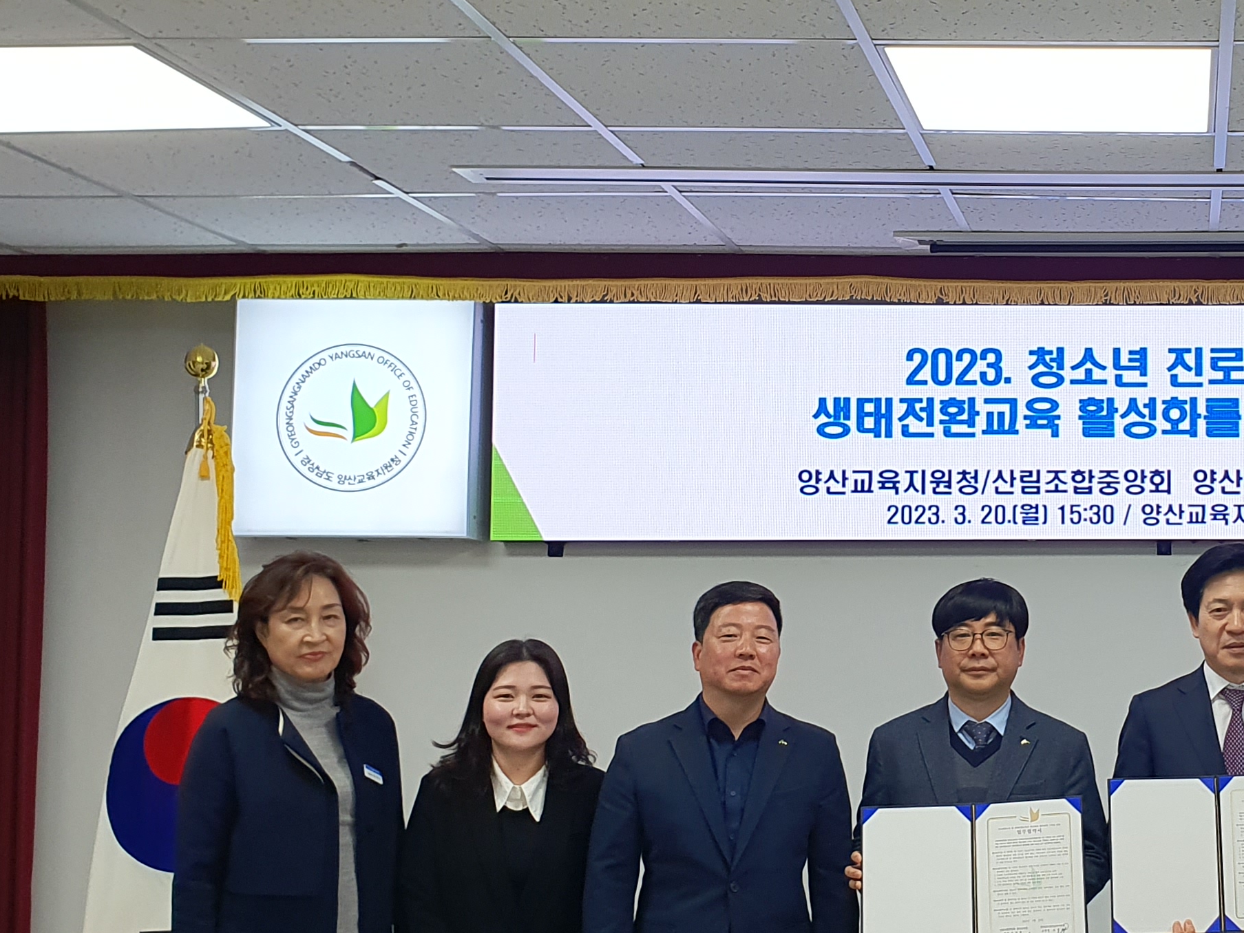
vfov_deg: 25.2
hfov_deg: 31.2
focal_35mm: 58
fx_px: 2085
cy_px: 543
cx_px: 1194
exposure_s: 1/120
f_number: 2.4
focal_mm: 4.32
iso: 80
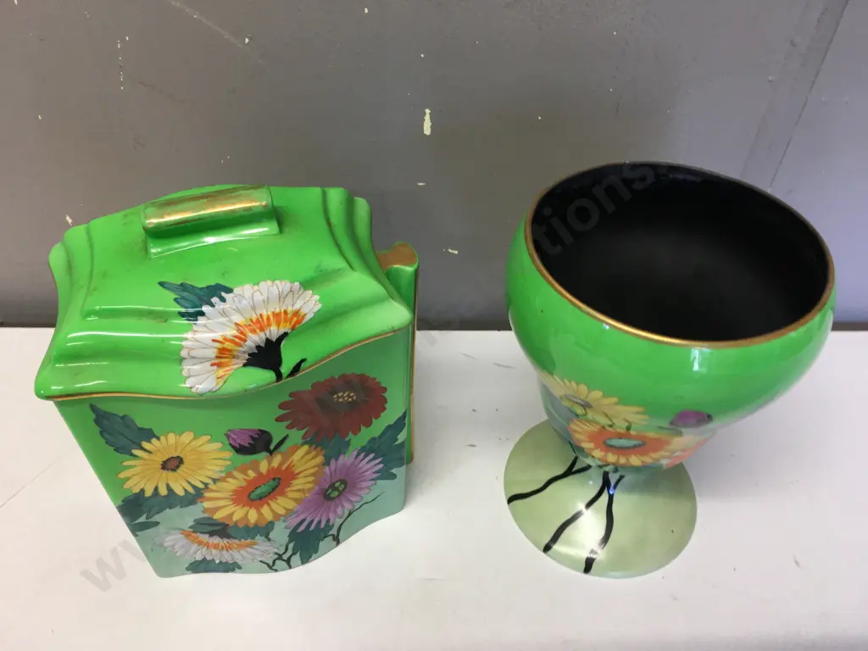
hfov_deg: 61.7
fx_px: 727
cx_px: 434
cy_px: 326
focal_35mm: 29
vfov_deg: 48.2
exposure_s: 1/33
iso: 40
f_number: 2.2
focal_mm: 4.15
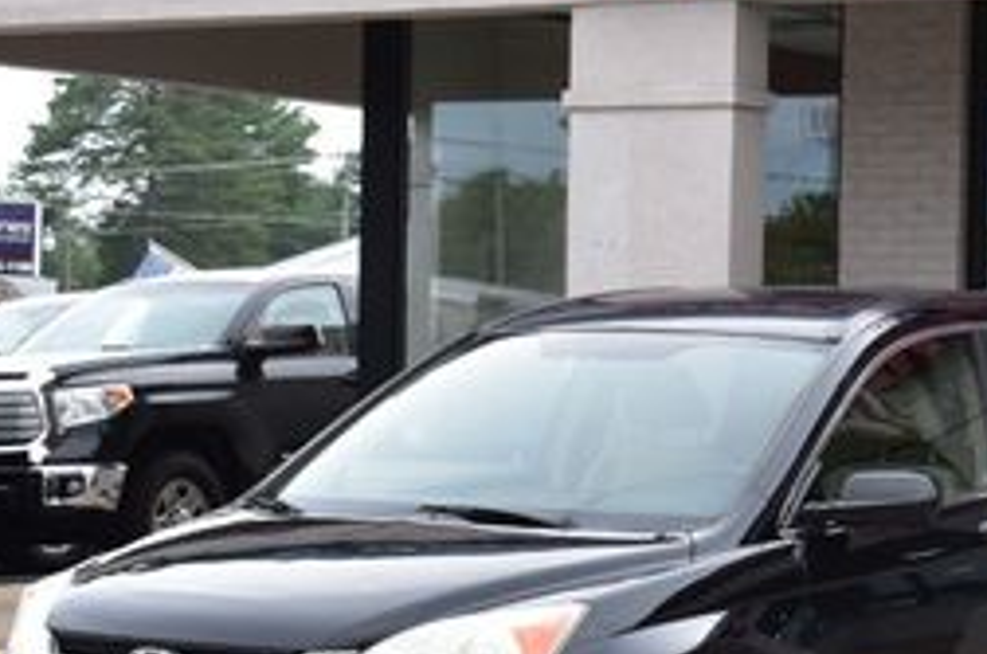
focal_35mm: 118
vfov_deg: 11.5
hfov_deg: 16.5
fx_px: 3236
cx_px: 1230
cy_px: 407
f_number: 9
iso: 400
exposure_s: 1/160
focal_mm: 31
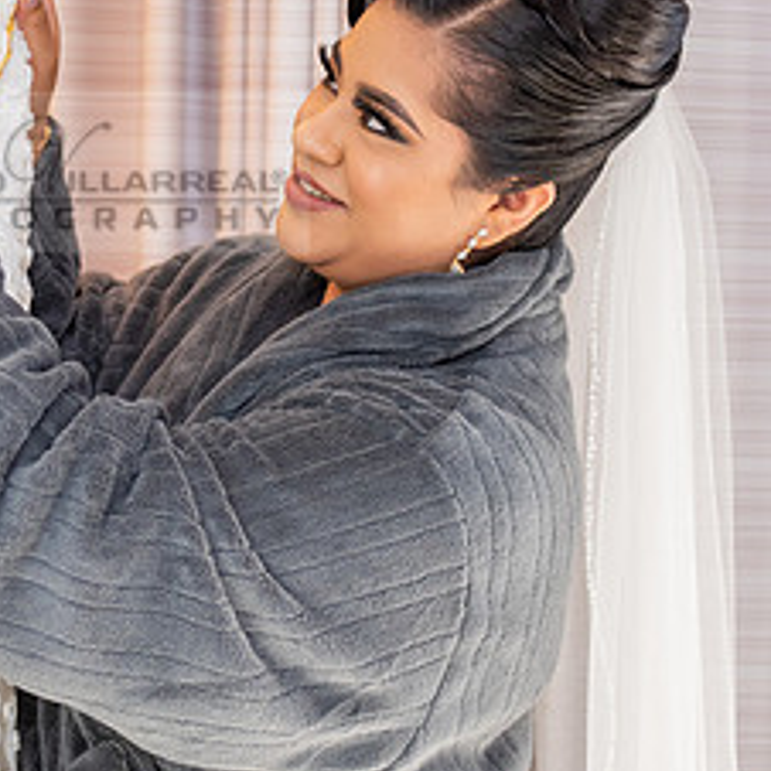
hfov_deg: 10.9
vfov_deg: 11.0
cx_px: 101
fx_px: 4007
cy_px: 296
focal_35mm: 159
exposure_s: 1/250
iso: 500
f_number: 2.8
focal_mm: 56
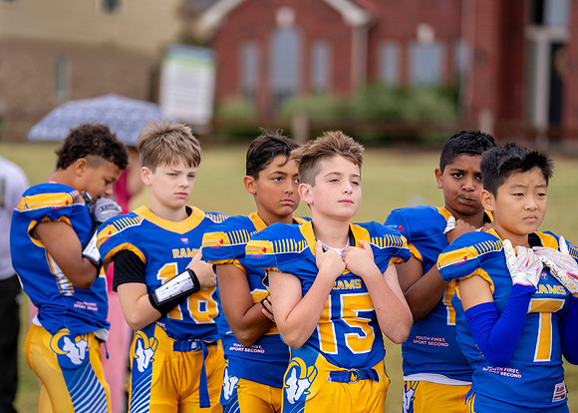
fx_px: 2934
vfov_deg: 8.0
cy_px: 208
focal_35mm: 179
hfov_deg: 11.3
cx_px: 263
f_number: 2.8
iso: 500
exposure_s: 1/1250
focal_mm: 157
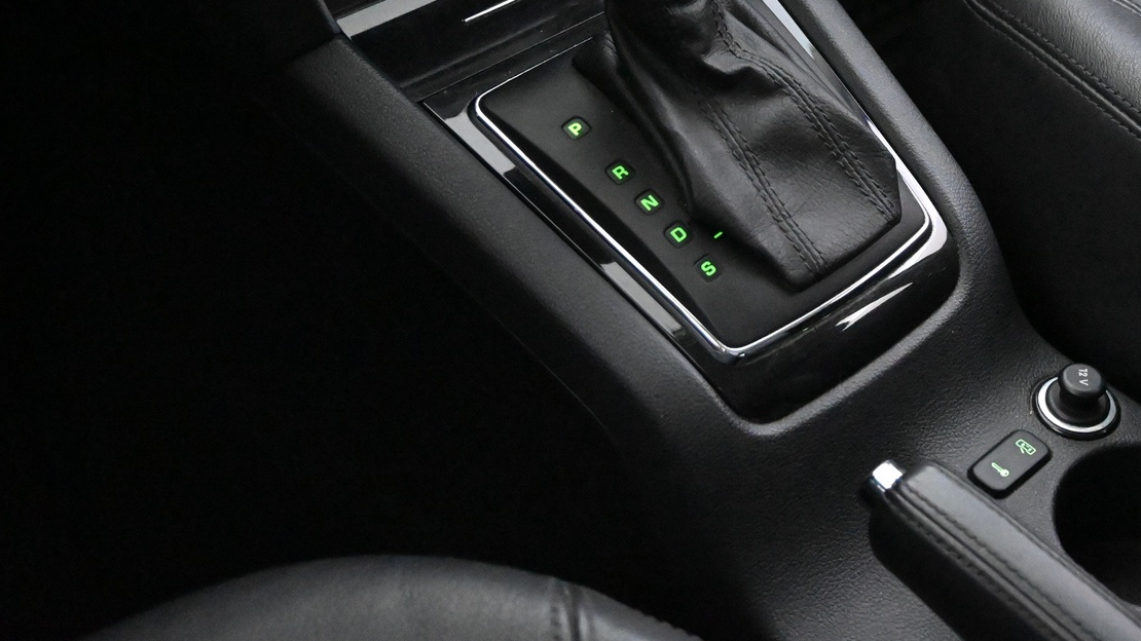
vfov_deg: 22.3
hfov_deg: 38.6
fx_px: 1596
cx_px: 820
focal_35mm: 53
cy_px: 93
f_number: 4.2
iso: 14400
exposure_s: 1/40
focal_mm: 23
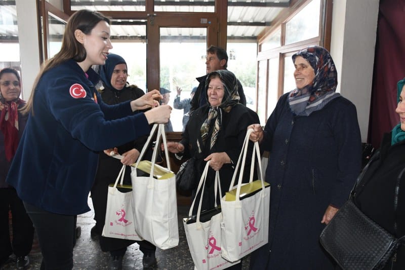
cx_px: 202
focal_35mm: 30
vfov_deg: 43.6
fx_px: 337
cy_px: 135
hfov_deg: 61.9
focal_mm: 20
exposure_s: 1/100
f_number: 5
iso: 1250
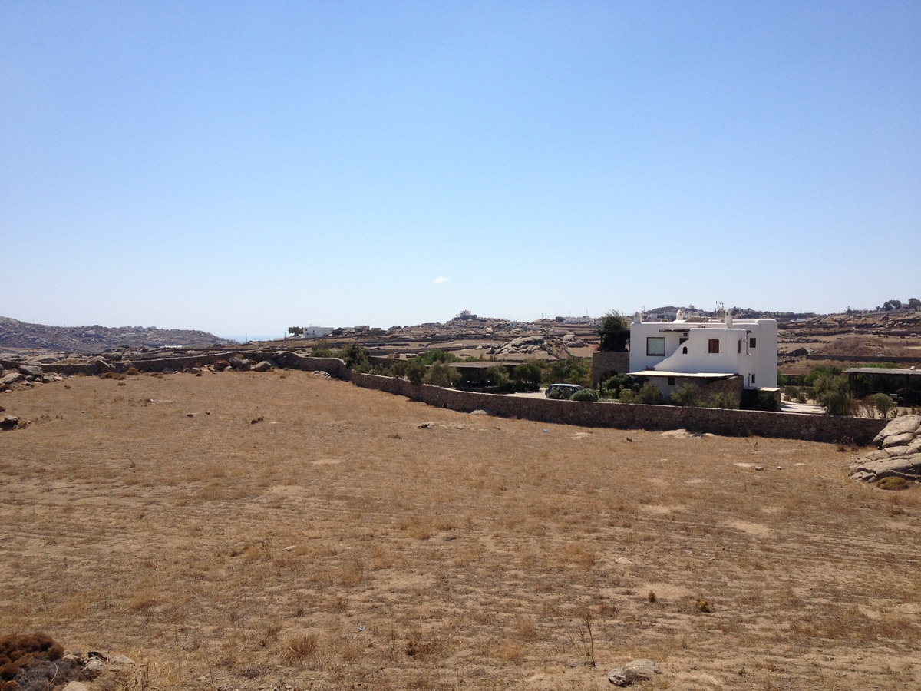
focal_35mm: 35
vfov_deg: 40.7
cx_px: 460
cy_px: 346
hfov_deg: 52.6
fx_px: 931
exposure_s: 1/2513
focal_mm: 4.28
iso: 50
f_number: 2.4
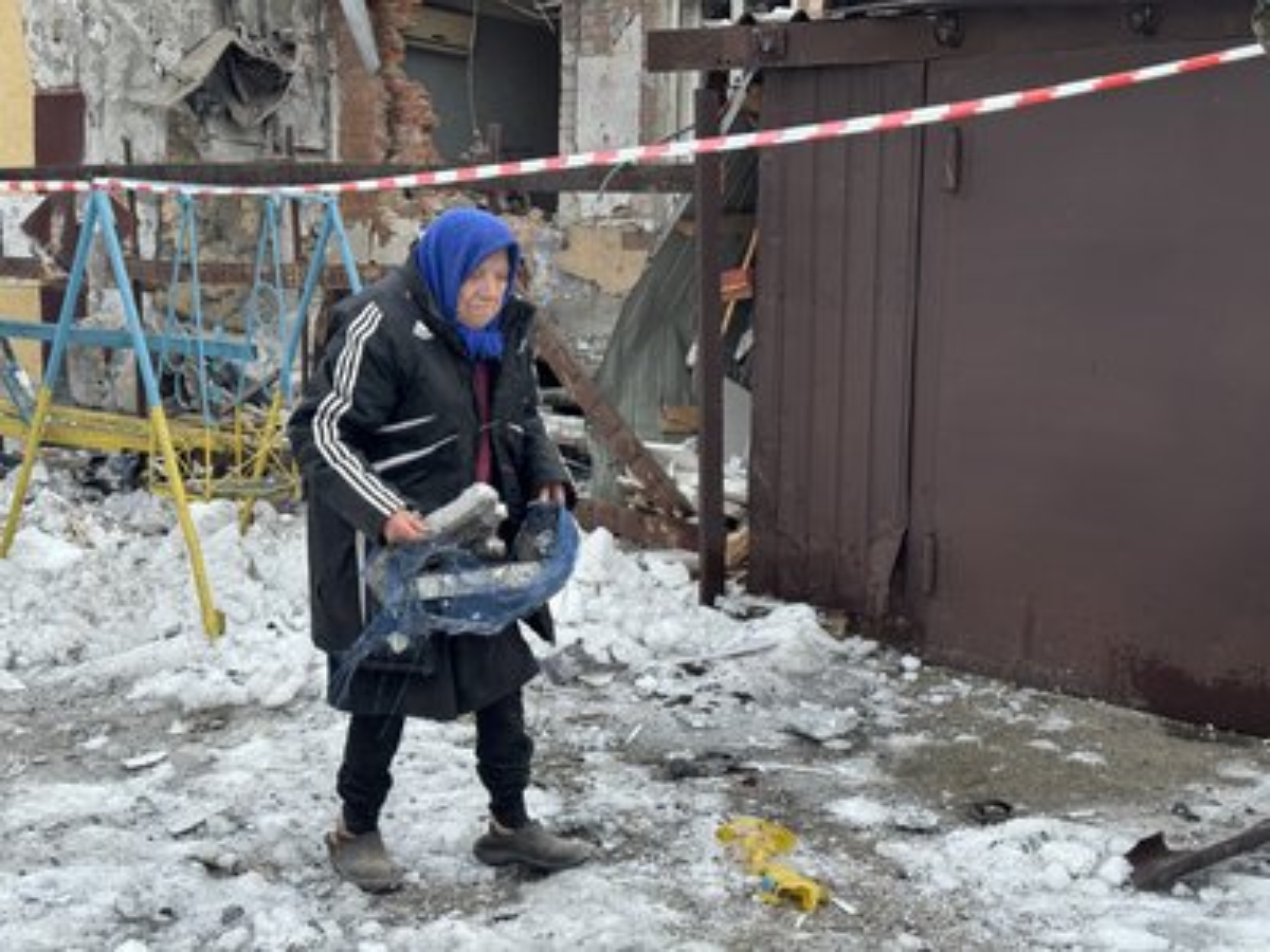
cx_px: 635
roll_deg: -0.9
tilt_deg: -6.2
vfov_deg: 30.3
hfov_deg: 39.7
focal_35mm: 48
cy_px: 476
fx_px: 1761
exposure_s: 1/1312
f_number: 1.78
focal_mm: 6.76
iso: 64
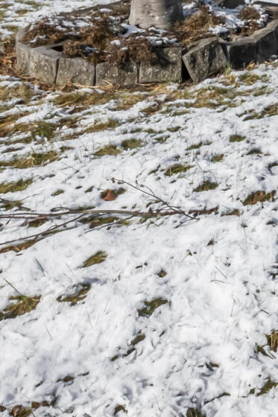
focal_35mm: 75
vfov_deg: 22.7
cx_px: 504
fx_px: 869
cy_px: -183
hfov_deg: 15.5
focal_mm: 14
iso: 125
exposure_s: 1/250
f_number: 22
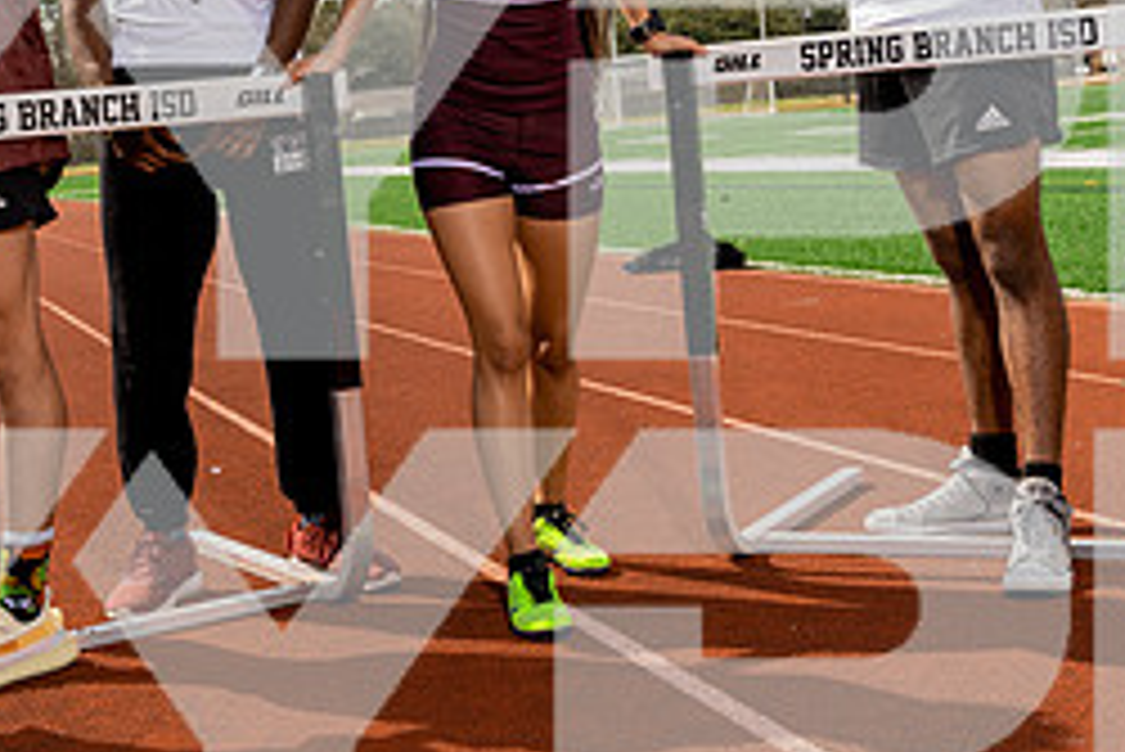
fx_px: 2032
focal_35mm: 65
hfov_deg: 30.9
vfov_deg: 20.6
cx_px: 482
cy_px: 124
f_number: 8
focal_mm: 28
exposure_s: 1/250
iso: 100
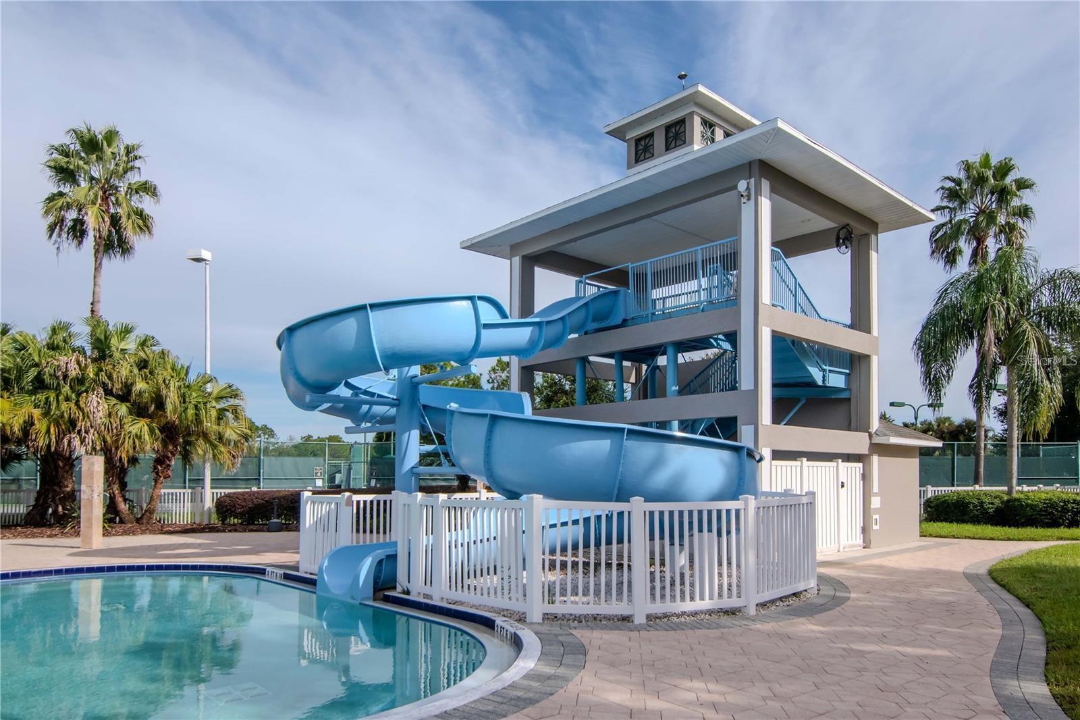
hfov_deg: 77.3
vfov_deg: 56.1
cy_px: 360
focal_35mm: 22
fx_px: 675
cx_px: 540
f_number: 13
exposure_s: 1/1000
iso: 800
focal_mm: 15
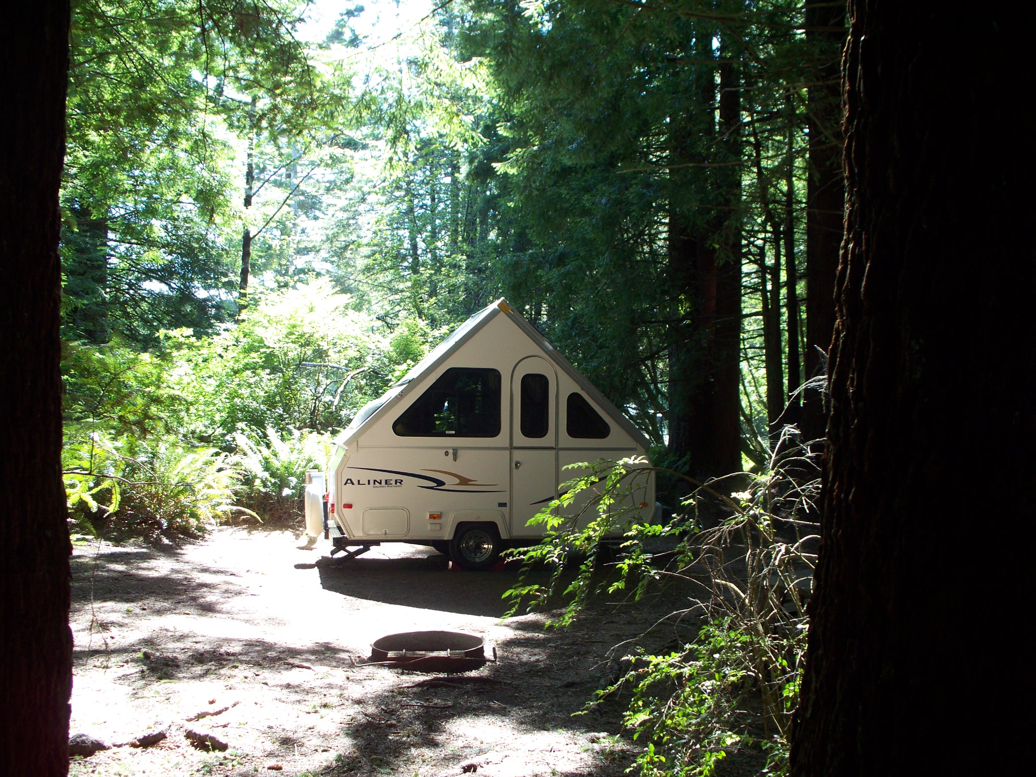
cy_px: 397
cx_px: 524
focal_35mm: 37
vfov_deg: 38.7
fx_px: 1107
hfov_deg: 50.1
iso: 100
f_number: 2.8
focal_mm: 7.54
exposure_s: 1/60
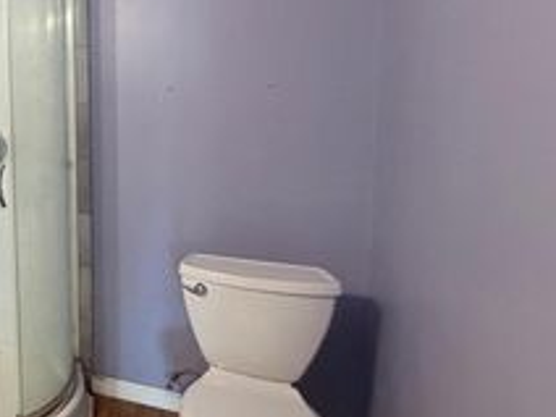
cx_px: -84
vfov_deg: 42.6
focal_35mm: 33
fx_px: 530
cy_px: 153
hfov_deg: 41.4
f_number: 2.2
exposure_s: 1/60
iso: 500
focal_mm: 2.22
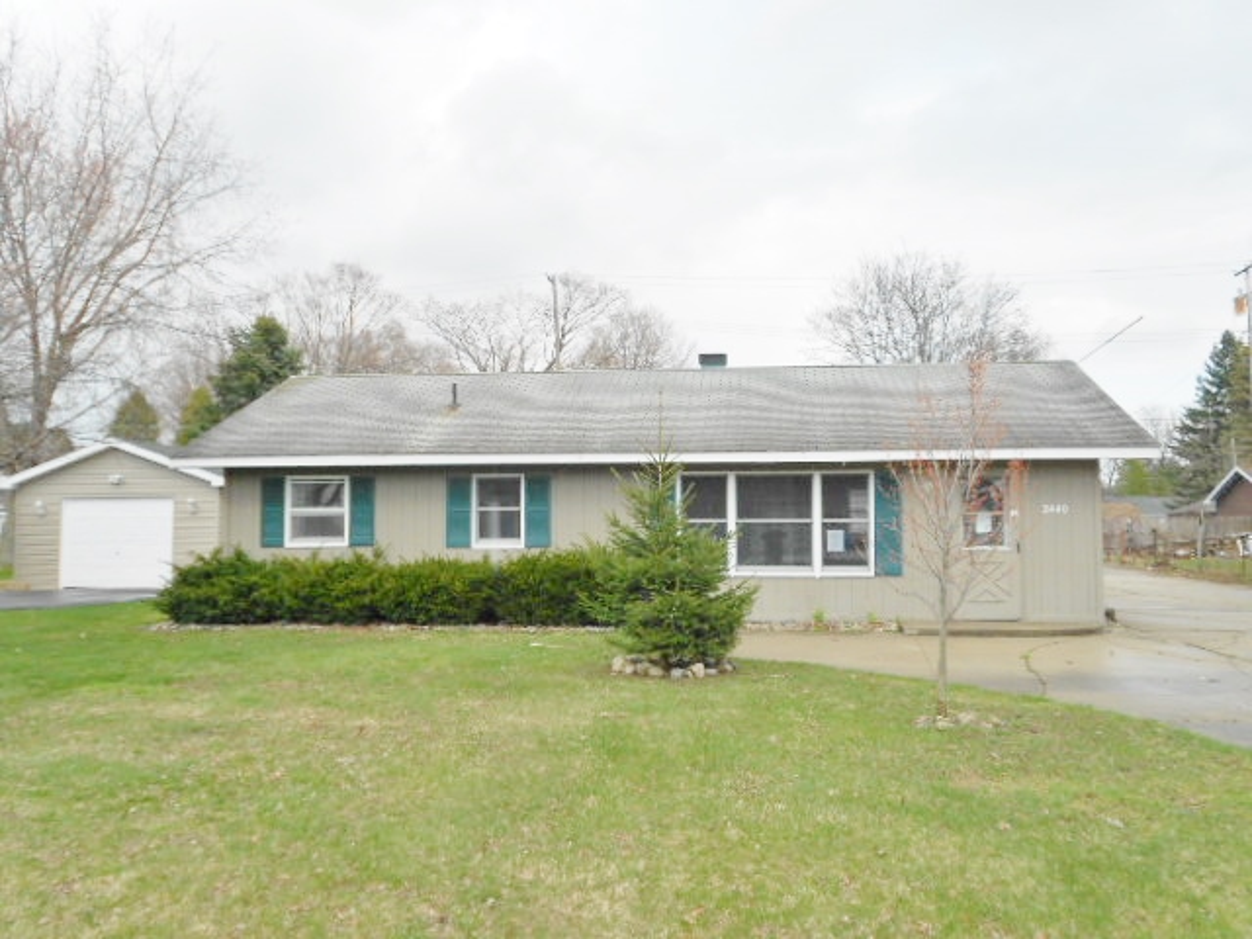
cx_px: 626
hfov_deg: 56.8
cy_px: 470
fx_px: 1157
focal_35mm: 32
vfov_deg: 44.2
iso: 80
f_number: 3.6
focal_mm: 5.8
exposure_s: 1/500
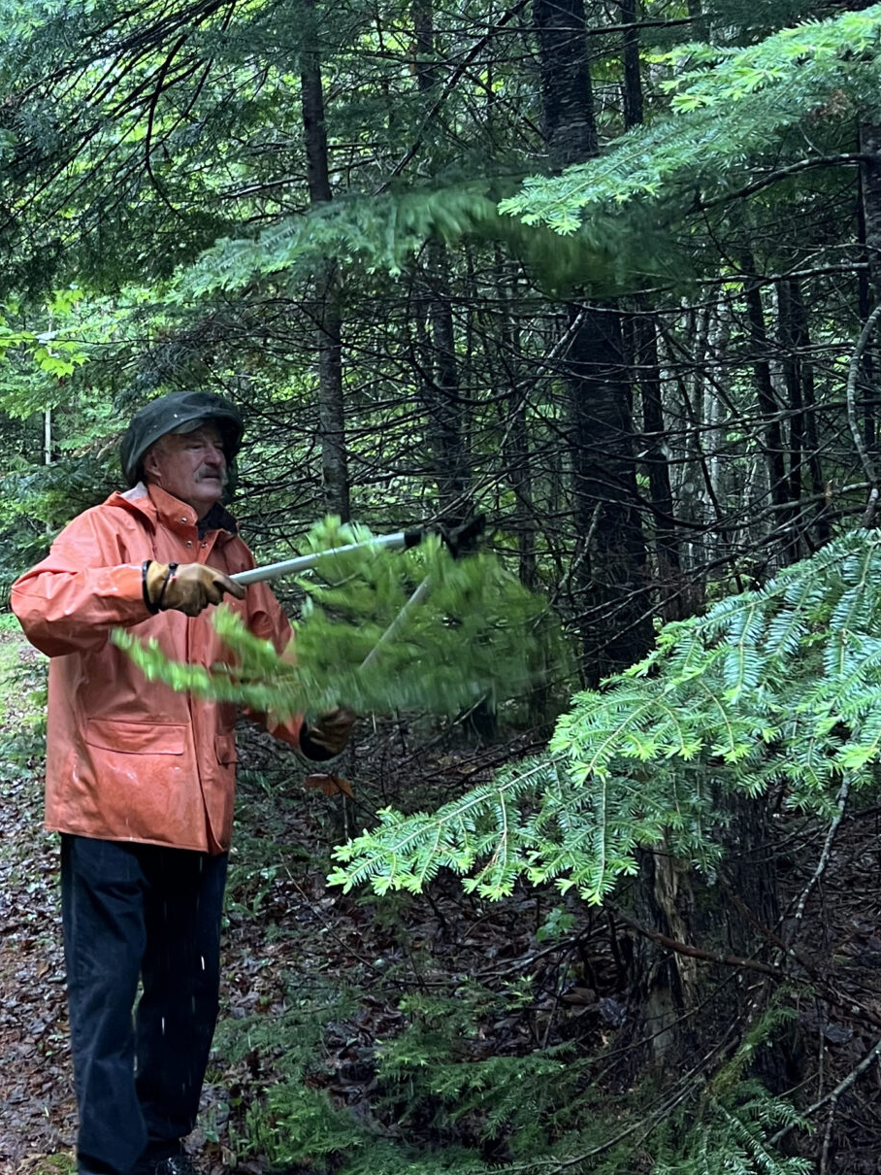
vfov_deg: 34.8
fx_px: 1866
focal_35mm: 55
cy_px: 453
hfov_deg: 25.8
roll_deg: +2.9
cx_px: 107
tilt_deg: -0.2
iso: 125
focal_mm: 5.7
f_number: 1.5
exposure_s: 1/86
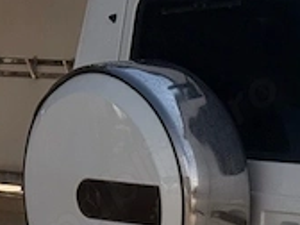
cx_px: 511
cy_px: 170
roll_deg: +0.0
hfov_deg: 10.9
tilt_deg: -3.3
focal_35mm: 171
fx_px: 1482
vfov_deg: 8.7
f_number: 1.78
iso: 64
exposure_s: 1/6024
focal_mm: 6.76
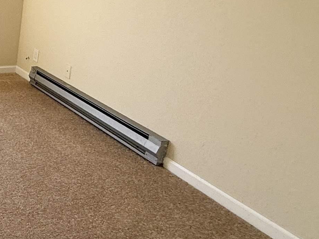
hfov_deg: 27.7
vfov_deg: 30.4
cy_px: 63
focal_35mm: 47
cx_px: -158
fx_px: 433
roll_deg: +1.9
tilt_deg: -15.8
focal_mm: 2.22
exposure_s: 1/251
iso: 50
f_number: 2.2
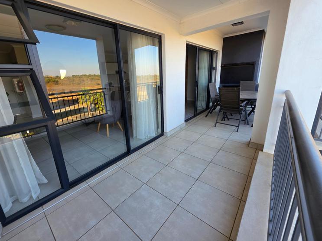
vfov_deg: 85.6
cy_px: 116
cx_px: 149
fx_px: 130
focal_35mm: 14
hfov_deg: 101.9
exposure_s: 1/100
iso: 25
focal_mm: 2.2
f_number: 1.9
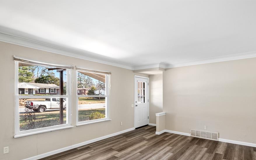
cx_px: 140
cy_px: 99
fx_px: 133
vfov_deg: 61.5
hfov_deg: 87.8
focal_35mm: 19
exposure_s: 1/10
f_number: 6.3
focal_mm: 8
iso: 400
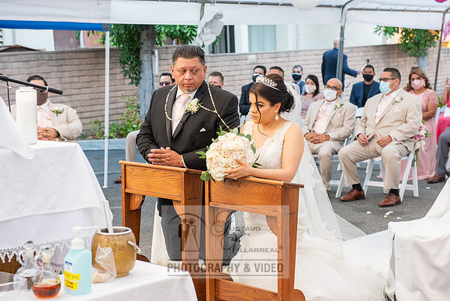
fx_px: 921
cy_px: 150
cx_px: 232
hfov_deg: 27.5
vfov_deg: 18.5
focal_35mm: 74
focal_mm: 70
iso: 800
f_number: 6.3
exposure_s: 1/125
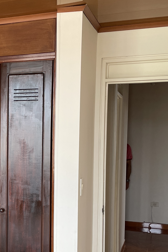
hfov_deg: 21.7
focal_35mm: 59
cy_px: 169
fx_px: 413
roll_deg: +0.0
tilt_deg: -5.3
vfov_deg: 33.6
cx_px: -19
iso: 80
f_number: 1.6
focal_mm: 4.2
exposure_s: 1/121
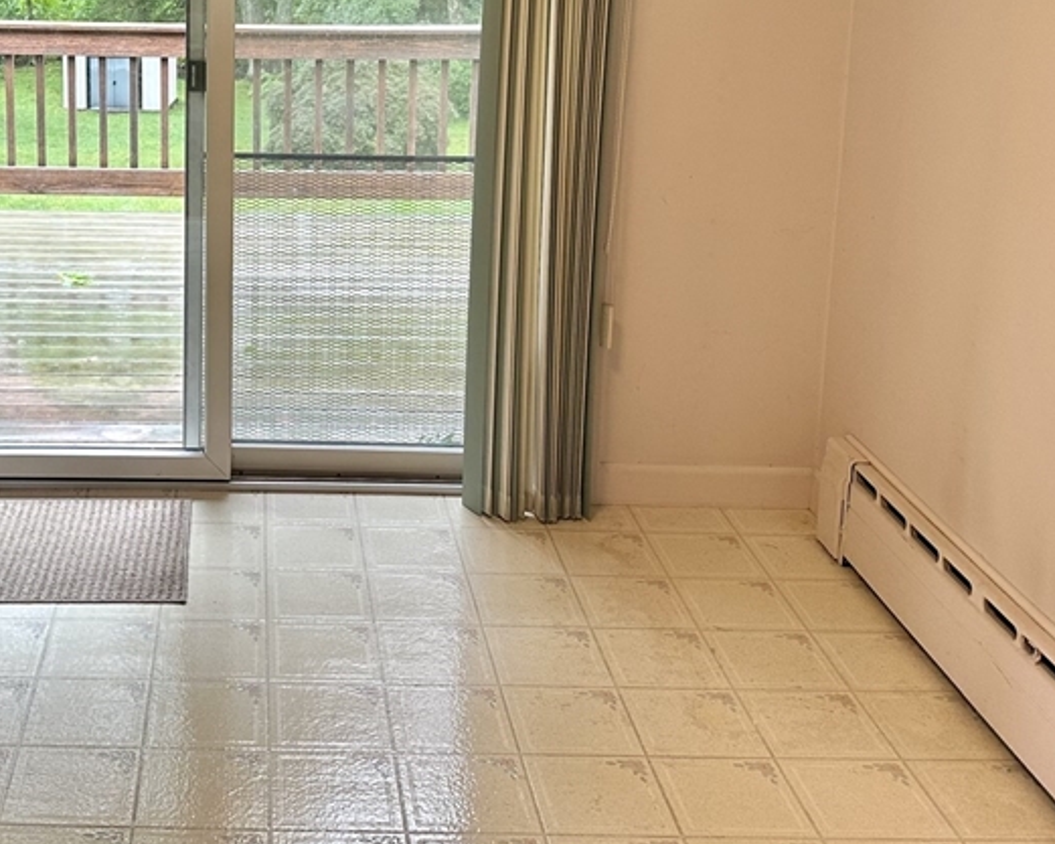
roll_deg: -0.5
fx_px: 1437
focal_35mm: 46
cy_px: 142
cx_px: 223
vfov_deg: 31.7
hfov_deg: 38.9
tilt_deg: -9.7
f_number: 1.78
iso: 160
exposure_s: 1/60
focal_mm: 6.86
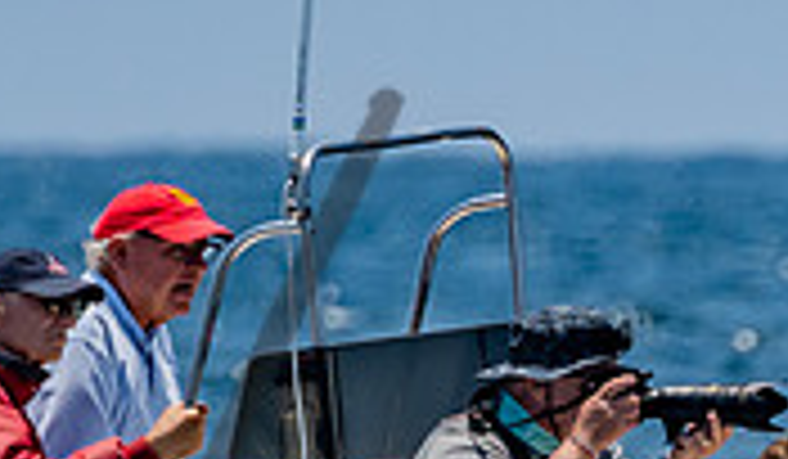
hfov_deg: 0.8
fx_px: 55943
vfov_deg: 0.5
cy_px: 965
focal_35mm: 2654
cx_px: 885
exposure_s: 1/2500
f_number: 5.6
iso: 320
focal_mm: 400
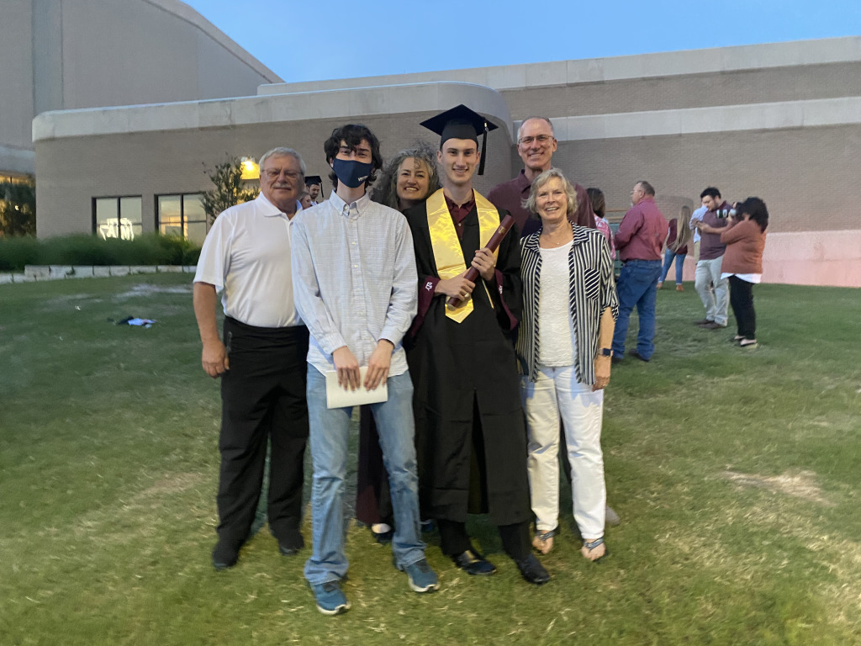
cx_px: 430
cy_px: 323
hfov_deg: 67.3
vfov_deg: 53.1
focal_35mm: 26
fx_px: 647
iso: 640
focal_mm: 4.25
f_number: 1.8
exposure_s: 1/30
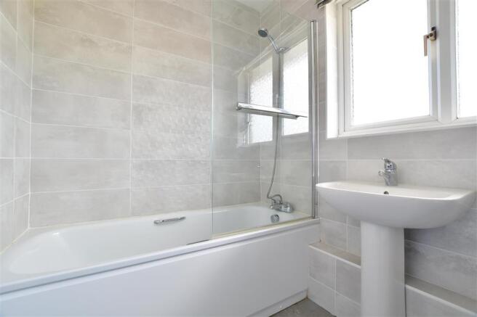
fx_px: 199
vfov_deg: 77.3
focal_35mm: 15
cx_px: 238
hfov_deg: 100.4
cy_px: 158
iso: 160
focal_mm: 10
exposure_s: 1/10
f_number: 7.1
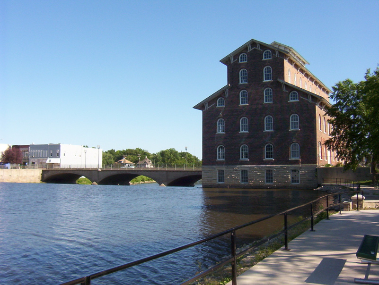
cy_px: 142
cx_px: 190
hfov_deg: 51.3
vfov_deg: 39.8
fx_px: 395
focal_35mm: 36
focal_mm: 5.54
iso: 100
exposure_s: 1/553
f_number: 5.24
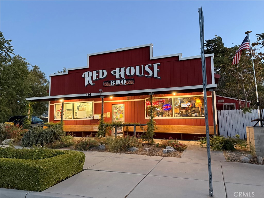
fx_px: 183
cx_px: 132
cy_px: 99
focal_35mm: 24
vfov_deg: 56.8
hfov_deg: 71.6
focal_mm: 6.76
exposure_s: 1/40
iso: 640
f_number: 1.78
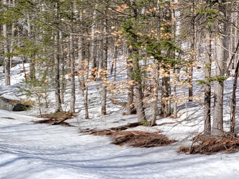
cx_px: 258
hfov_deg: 25.2
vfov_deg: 20.2
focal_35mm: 72
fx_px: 497
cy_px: 30
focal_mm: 6.7
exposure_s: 1/838
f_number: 1.8
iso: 16
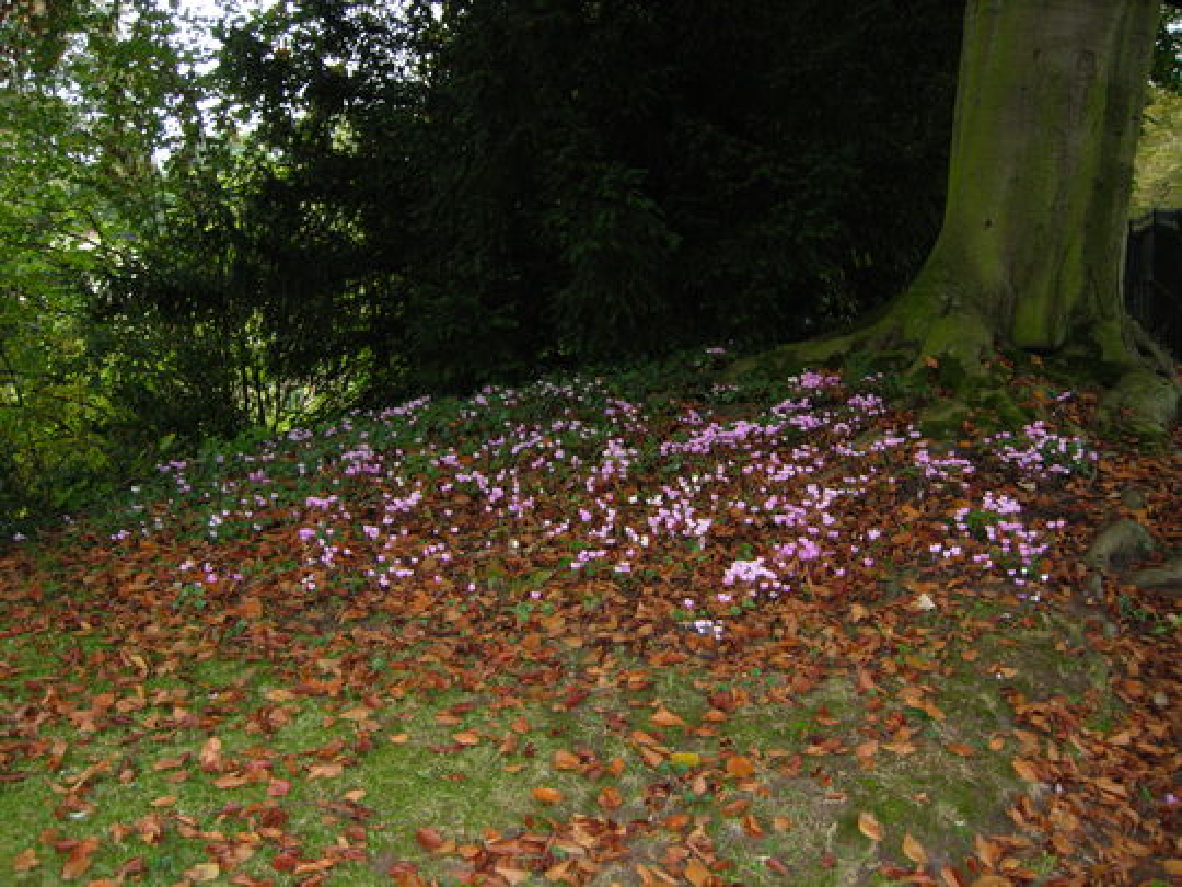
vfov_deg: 39.7
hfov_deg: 51.4
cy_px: 444
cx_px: 591
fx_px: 1229
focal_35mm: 36
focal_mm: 7.5
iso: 200
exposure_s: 1/128
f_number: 2.7
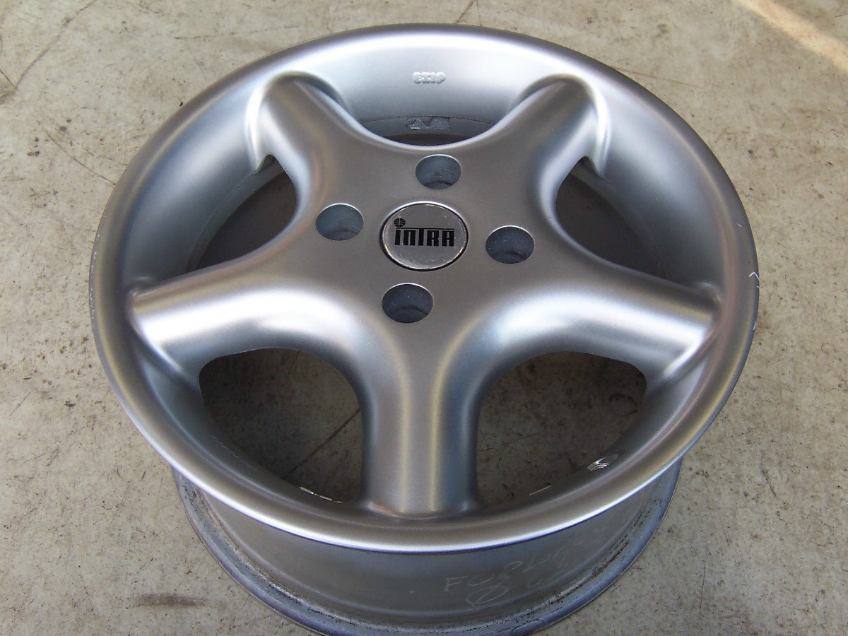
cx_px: 424
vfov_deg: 39.7
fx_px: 882
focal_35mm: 36
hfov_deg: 51.4
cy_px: 318
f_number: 3.4
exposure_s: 1/90
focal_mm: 5.6
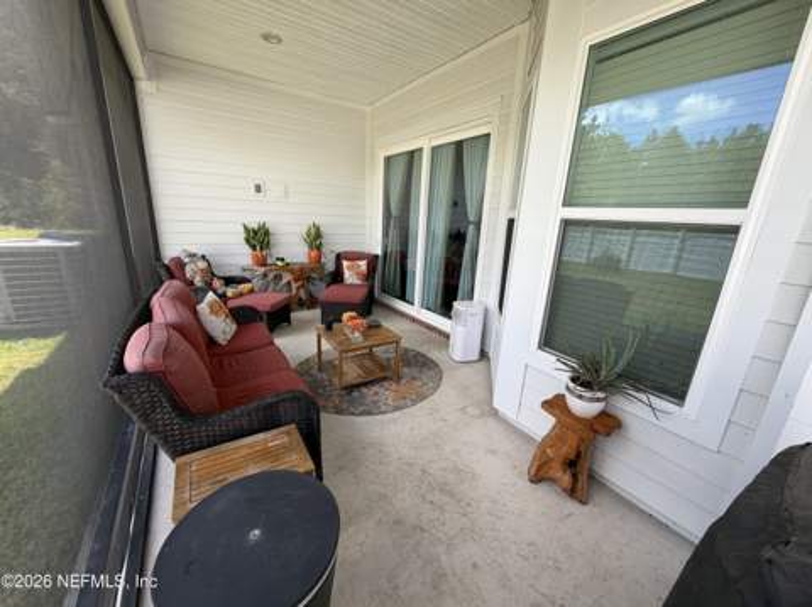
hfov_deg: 102.1
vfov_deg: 85.6
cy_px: 304
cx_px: 406
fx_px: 328
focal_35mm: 14
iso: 40
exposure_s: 1/143
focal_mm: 2.22
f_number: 2.2
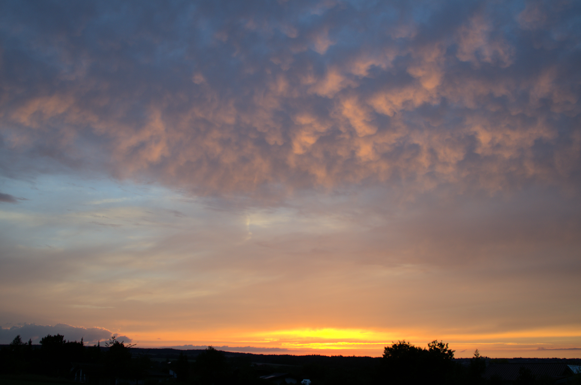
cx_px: 290
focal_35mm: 42
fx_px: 677
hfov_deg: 46.5
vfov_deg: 31.8
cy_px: 192
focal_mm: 28
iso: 125
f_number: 3.5
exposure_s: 1/40
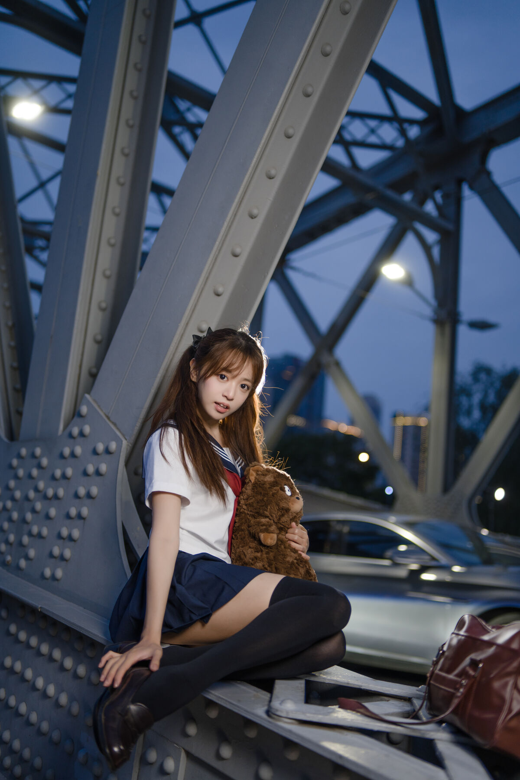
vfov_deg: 54.4
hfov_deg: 37.9
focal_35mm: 35
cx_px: 260
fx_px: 758
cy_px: 390
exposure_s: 1/200
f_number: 1.4
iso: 400
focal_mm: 35
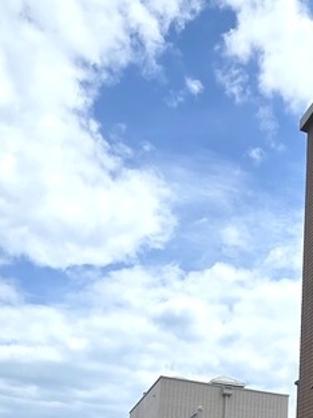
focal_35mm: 45
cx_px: 305
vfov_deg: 35.7
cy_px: 464
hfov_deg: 30.2
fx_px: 543
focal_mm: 2.2
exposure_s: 1/2897
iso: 40
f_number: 1.9
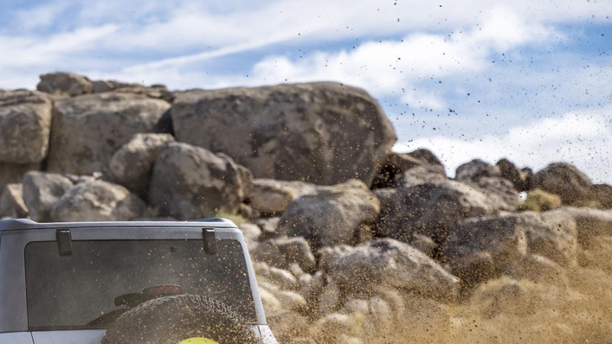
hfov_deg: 12.6
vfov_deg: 7.2
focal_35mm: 168
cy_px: 337
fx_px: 2727
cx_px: -65
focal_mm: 70
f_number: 3.5
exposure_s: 1/640
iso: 100
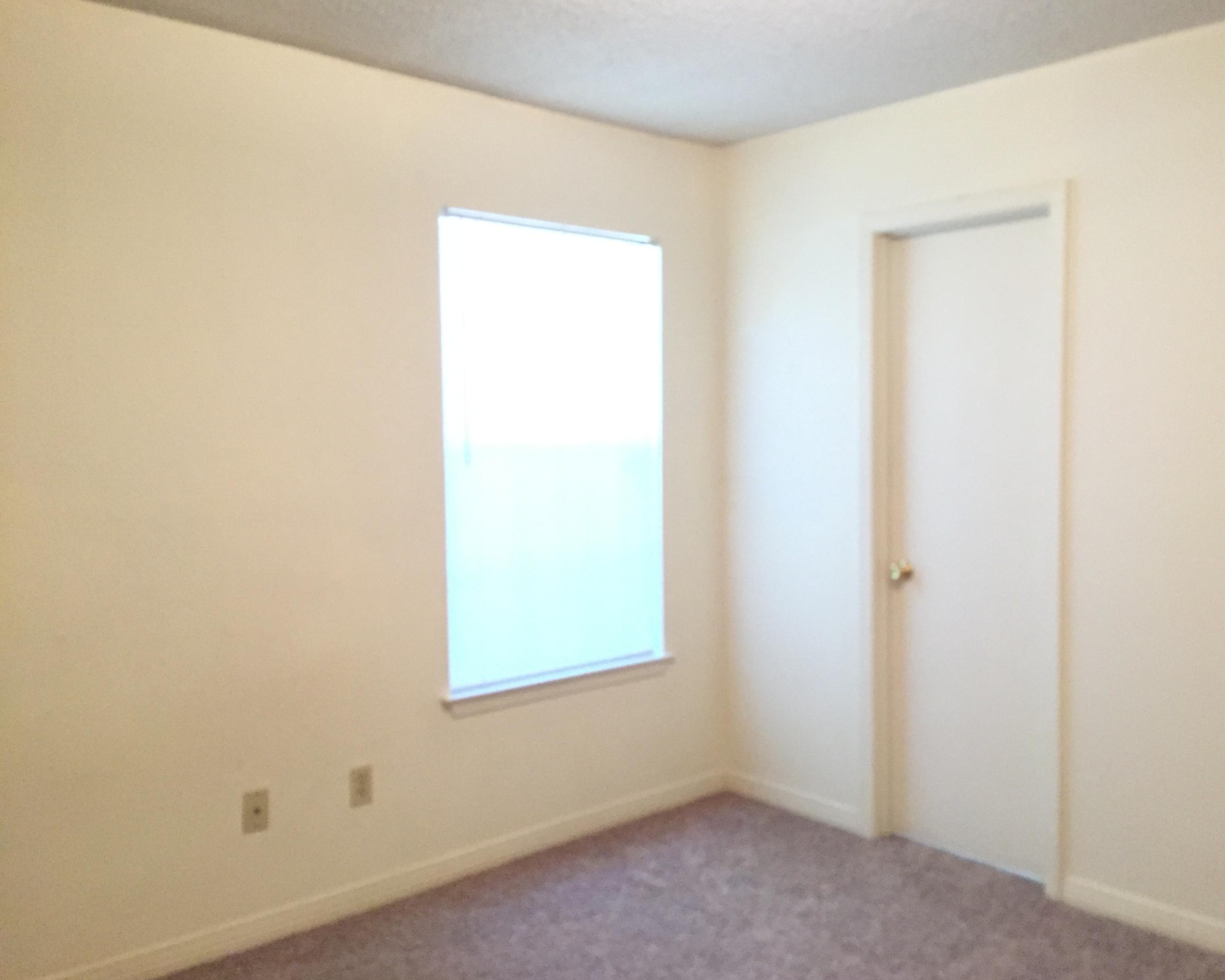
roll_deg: -0.3
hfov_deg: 57.1
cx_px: 670
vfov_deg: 47.1
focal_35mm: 31
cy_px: 497
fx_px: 1124
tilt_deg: -4.1
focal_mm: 4.15
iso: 200
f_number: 2.2
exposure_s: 1/30
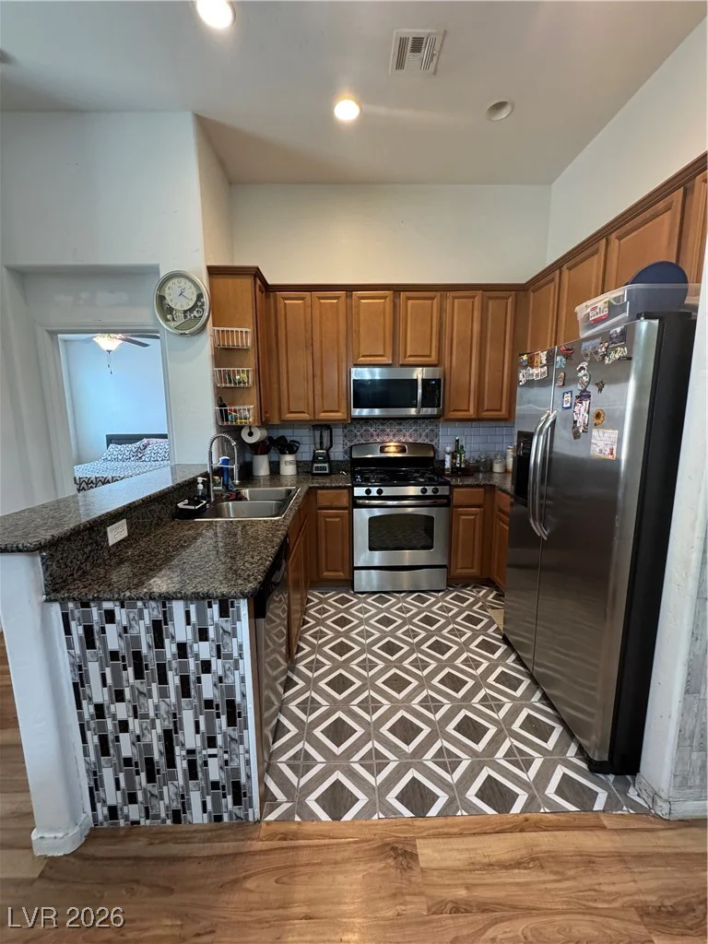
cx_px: 354
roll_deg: +1.0
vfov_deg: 102.1
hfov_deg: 85.7
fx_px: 382
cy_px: 472
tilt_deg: -9.0
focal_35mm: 14
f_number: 2.2
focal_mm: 2.22
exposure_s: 1/60
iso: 320
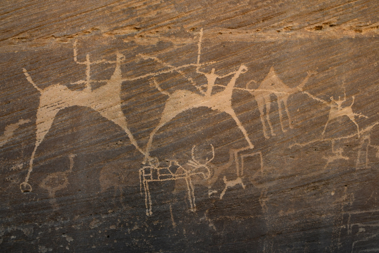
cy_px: 126
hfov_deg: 73.7
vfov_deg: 53.1
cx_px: 190
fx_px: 253
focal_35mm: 24
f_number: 9.5
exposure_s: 1/350
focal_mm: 16
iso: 400
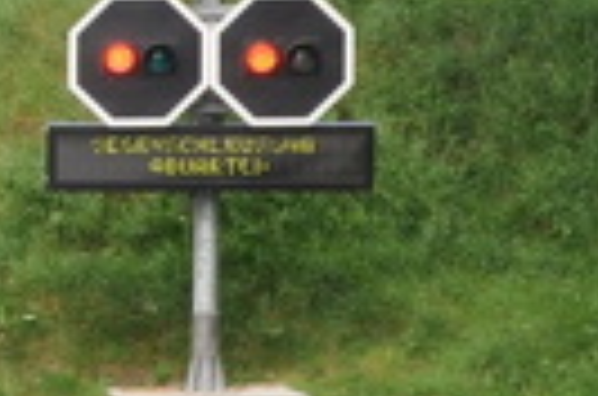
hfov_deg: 4.6
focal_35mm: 430
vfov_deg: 3.2
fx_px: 7126
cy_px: 315
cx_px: -1120
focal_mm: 48
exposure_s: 1/400
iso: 500
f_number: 10
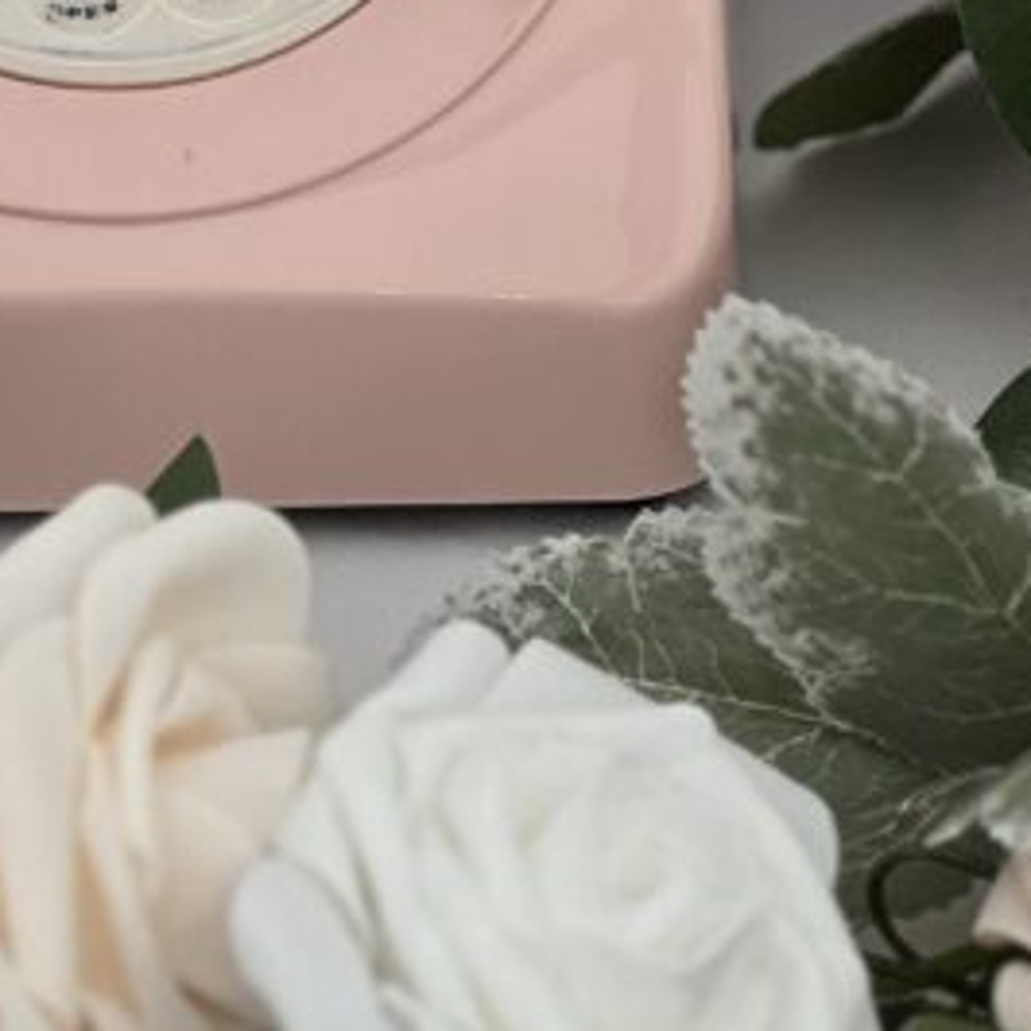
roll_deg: +0.5
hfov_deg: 6.7
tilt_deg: -31.0
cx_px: 128
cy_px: -229
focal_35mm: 262
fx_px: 8829
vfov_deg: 6.6
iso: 250
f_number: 2.8
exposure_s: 1/100
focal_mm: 9
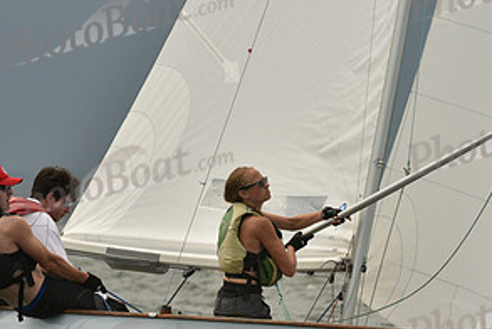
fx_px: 5951
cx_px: 322
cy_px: 244
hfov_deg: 4.7
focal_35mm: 435
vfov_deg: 3.2
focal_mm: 220
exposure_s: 1/1600
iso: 320
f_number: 6.3
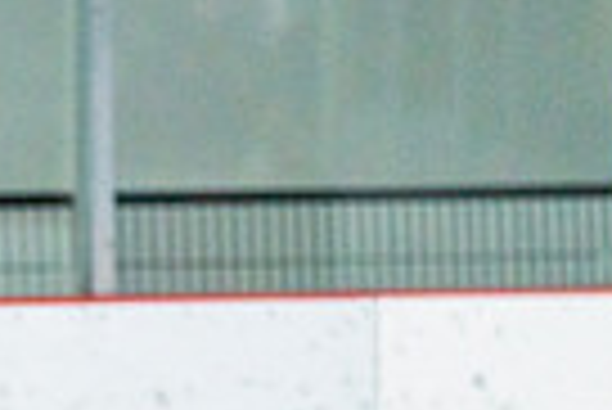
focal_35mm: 760
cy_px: 979
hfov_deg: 2.7
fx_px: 12934
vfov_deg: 1.8
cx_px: -542
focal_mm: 150
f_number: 2.8
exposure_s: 1/1250
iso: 3200
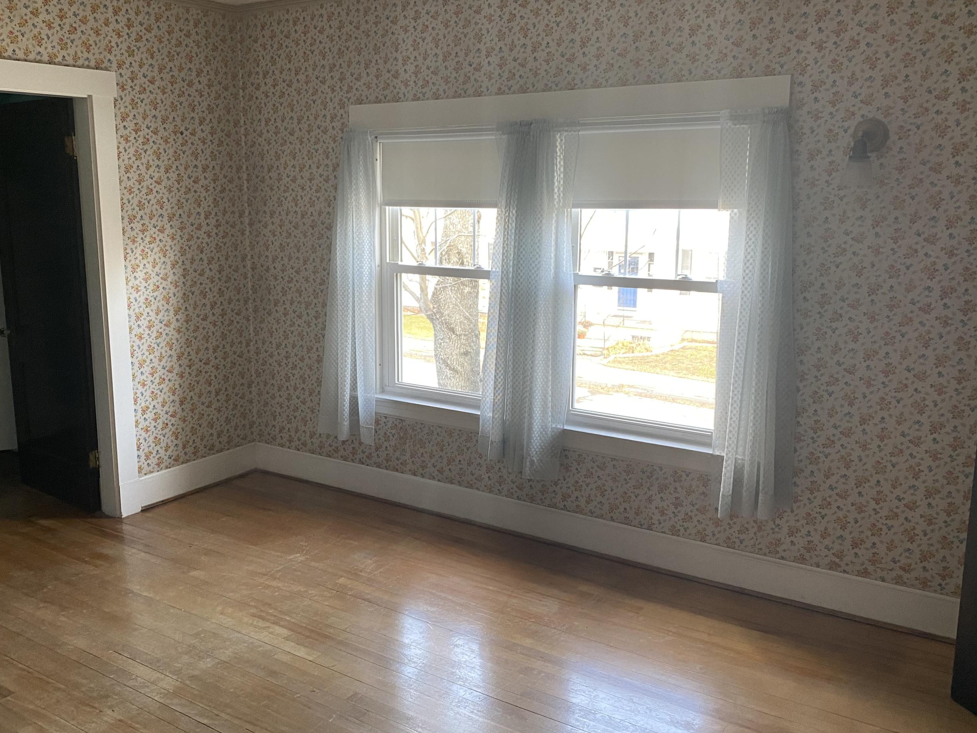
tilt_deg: -10.2
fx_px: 903
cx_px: 458
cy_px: 365
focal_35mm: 32
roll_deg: -0.4
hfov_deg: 56.8
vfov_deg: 44.2
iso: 160
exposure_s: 1/60
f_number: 1.8
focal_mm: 4.25
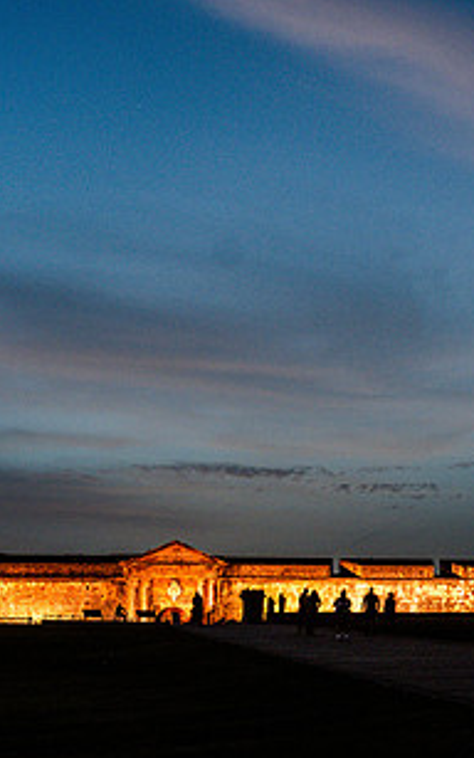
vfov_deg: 25.5
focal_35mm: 81
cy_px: 431
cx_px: 516
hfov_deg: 15.7
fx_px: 1673
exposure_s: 1/8
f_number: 4
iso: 1000
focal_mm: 42
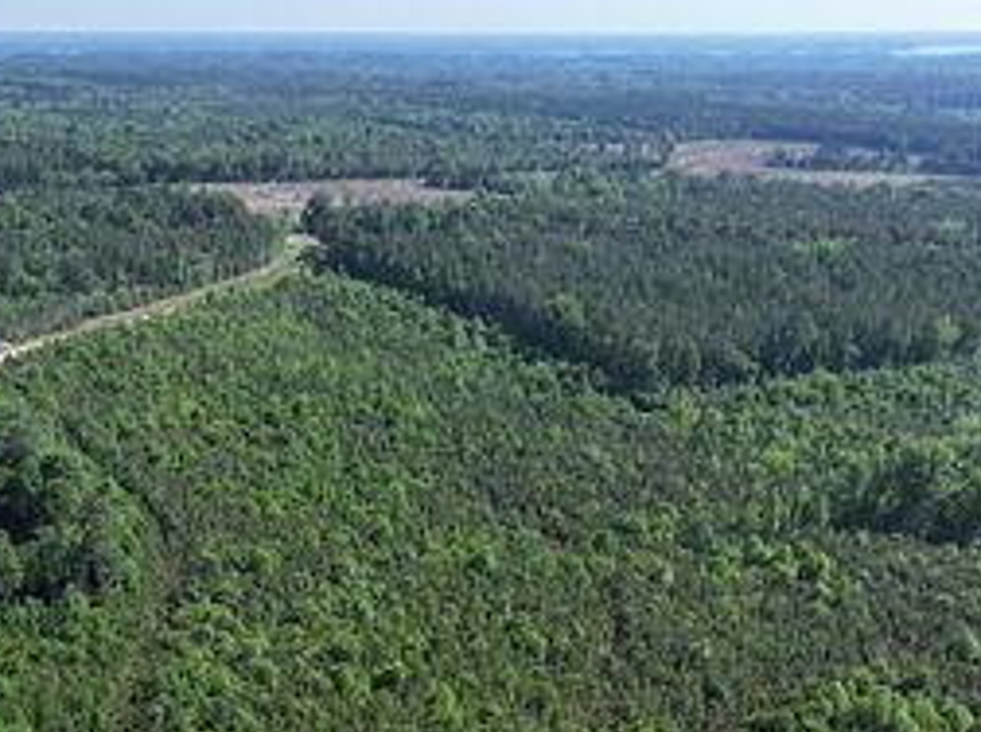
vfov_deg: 33.6
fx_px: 1160
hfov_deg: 44.0
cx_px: 218
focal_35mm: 41
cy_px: 619
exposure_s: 1/1600
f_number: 2.8
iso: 120
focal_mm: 12.29
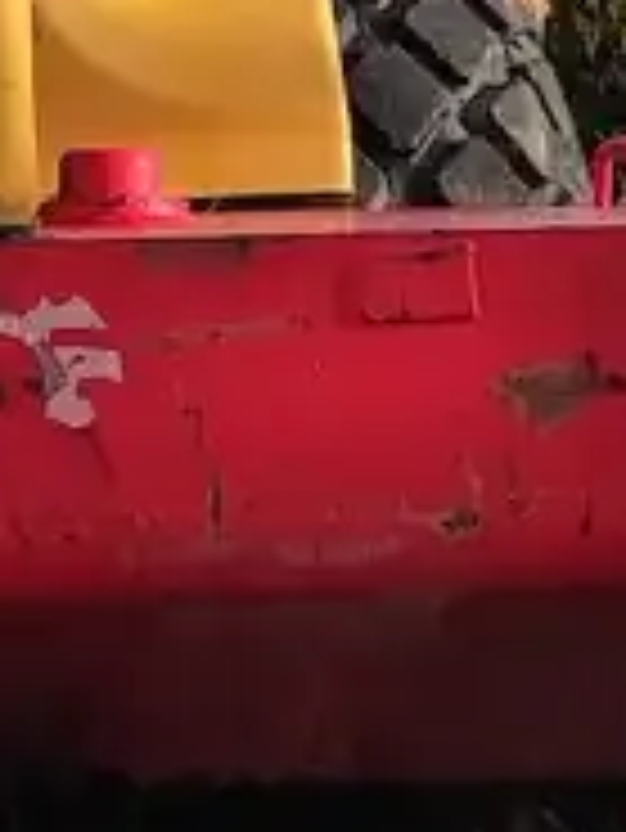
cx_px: -306
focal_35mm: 180
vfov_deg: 10.6
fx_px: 4335
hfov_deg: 8.1
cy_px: -427
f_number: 1.79
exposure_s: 1/540
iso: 100
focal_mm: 4.74
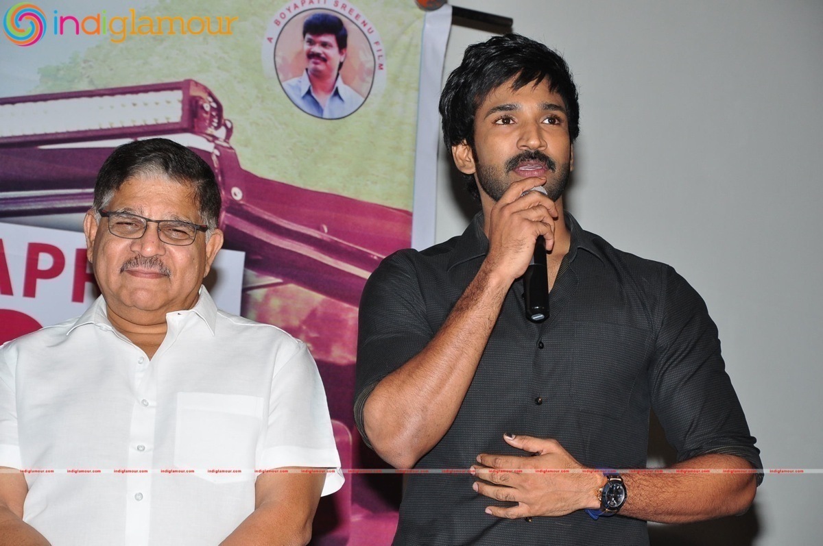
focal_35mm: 147
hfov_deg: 14.0
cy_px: 273
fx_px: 3356
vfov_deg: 9.3
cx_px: 412
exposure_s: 1/125
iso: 500
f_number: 8
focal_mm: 98
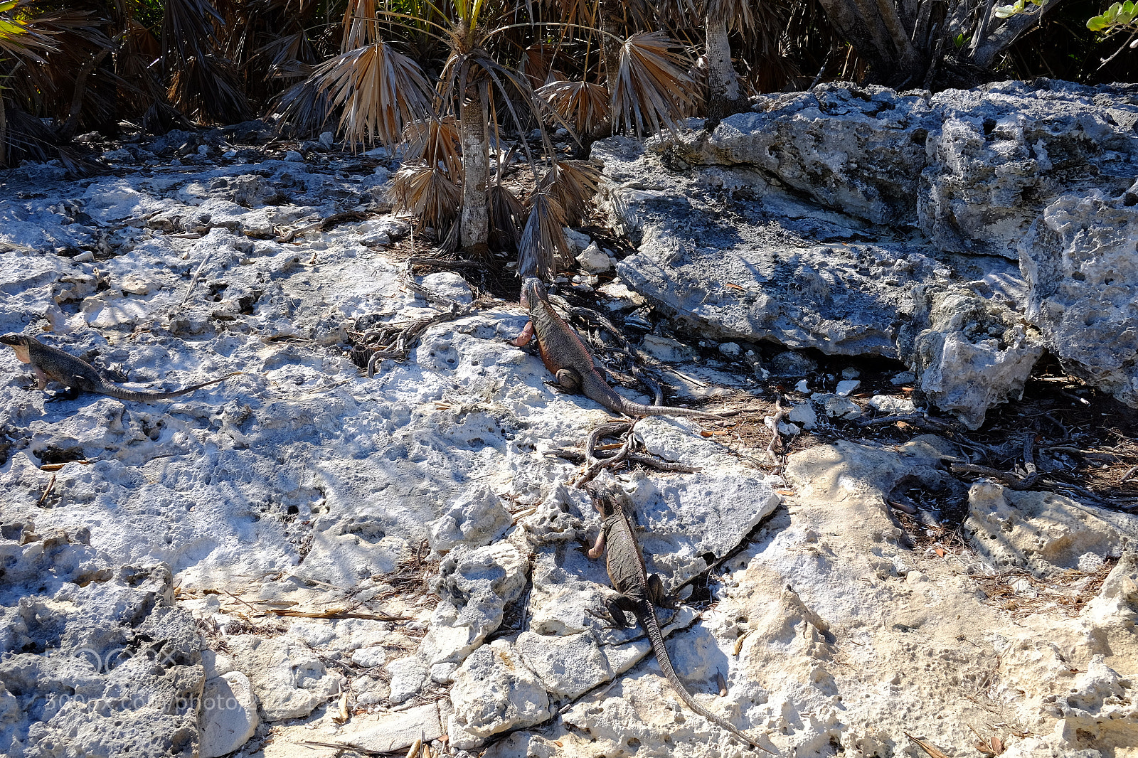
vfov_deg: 37.8
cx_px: 569
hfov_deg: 54.4
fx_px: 1106
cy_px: 379
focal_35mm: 35
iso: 200
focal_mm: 23
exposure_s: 1/170
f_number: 10
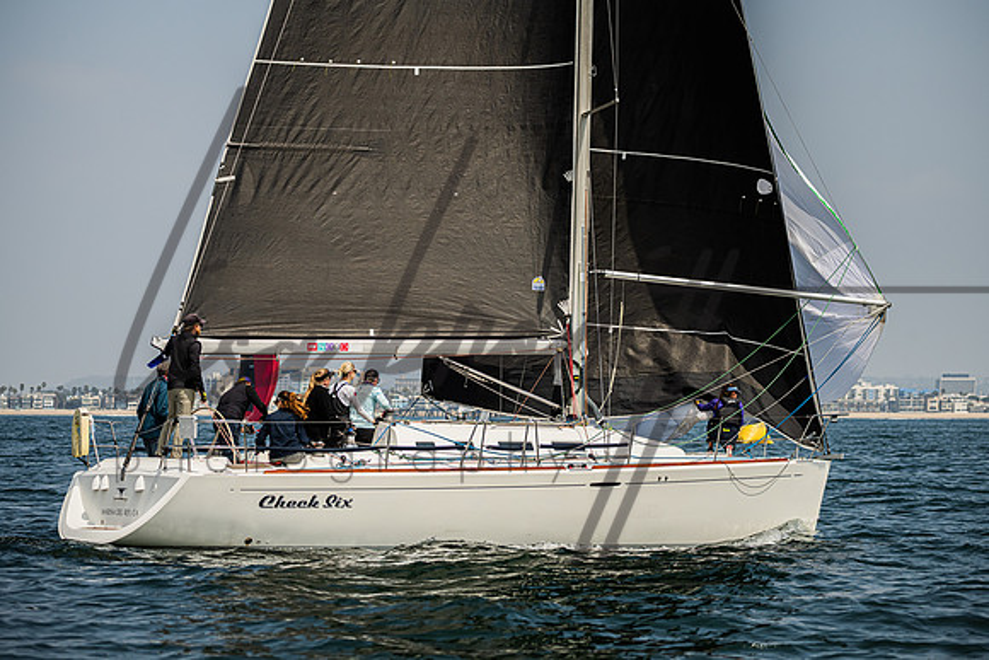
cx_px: 494
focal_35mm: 125
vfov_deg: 11.0
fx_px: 3437
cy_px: 330
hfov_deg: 16.4
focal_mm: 125
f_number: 4.8
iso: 320
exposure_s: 1/4000
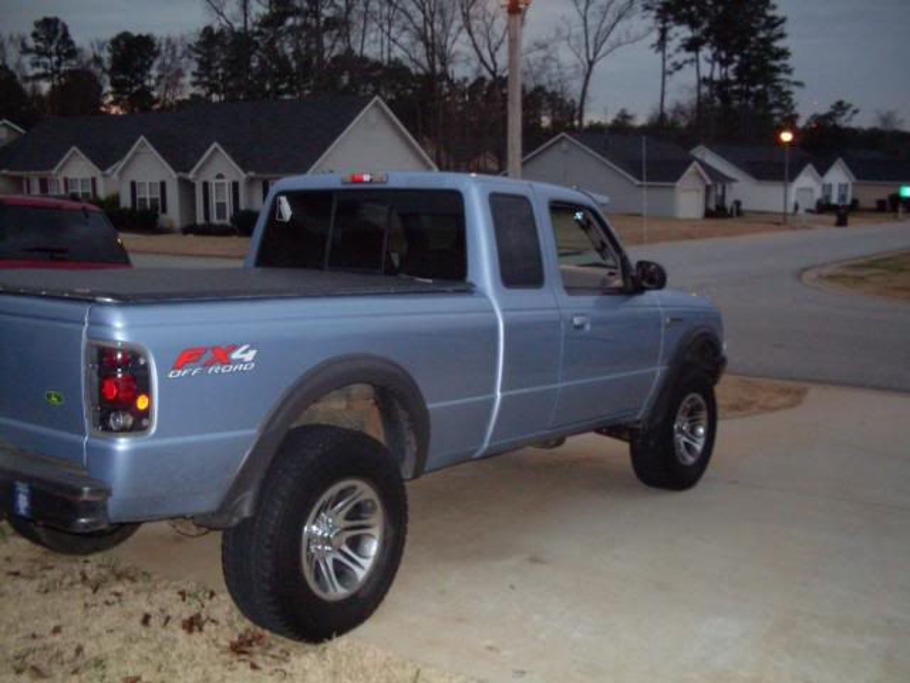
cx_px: 455
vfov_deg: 37.7
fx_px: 999
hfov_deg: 49.0
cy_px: 342
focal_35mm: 38
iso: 240
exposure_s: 1/45
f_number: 2.8
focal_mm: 6.3
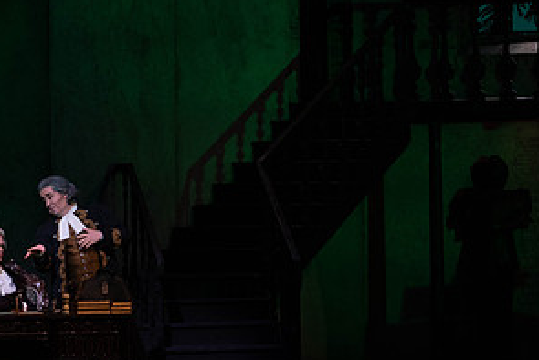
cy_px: 81
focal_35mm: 189
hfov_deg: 10.8
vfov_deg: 7.3
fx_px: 2831
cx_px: 97
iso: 3200
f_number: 9
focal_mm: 96
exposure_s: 1/250
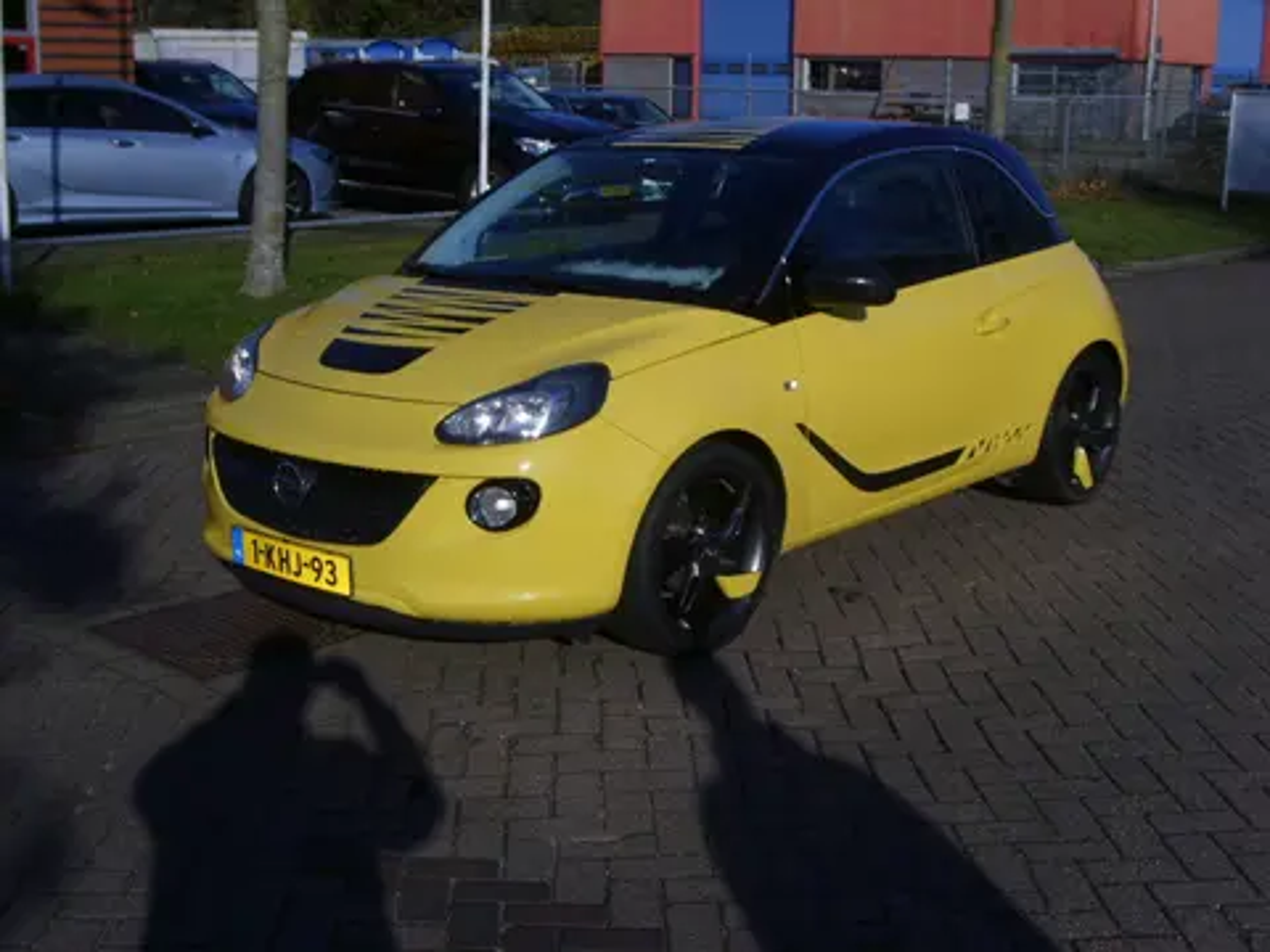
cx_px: 635
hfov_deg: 43.9
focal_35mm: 43
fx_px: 1578
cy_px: 476
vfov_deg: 33.6
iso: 50
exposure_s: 1/1000
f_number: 3
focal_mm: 7.2
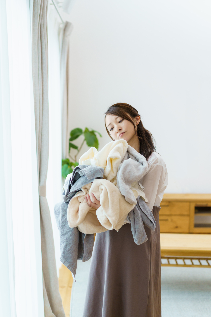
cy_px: 158
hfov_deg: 24.6
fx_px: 484
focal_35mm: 55
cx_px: 106
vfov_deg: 36.2
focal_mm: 55
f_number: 2.5
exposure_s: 1/100
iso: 500
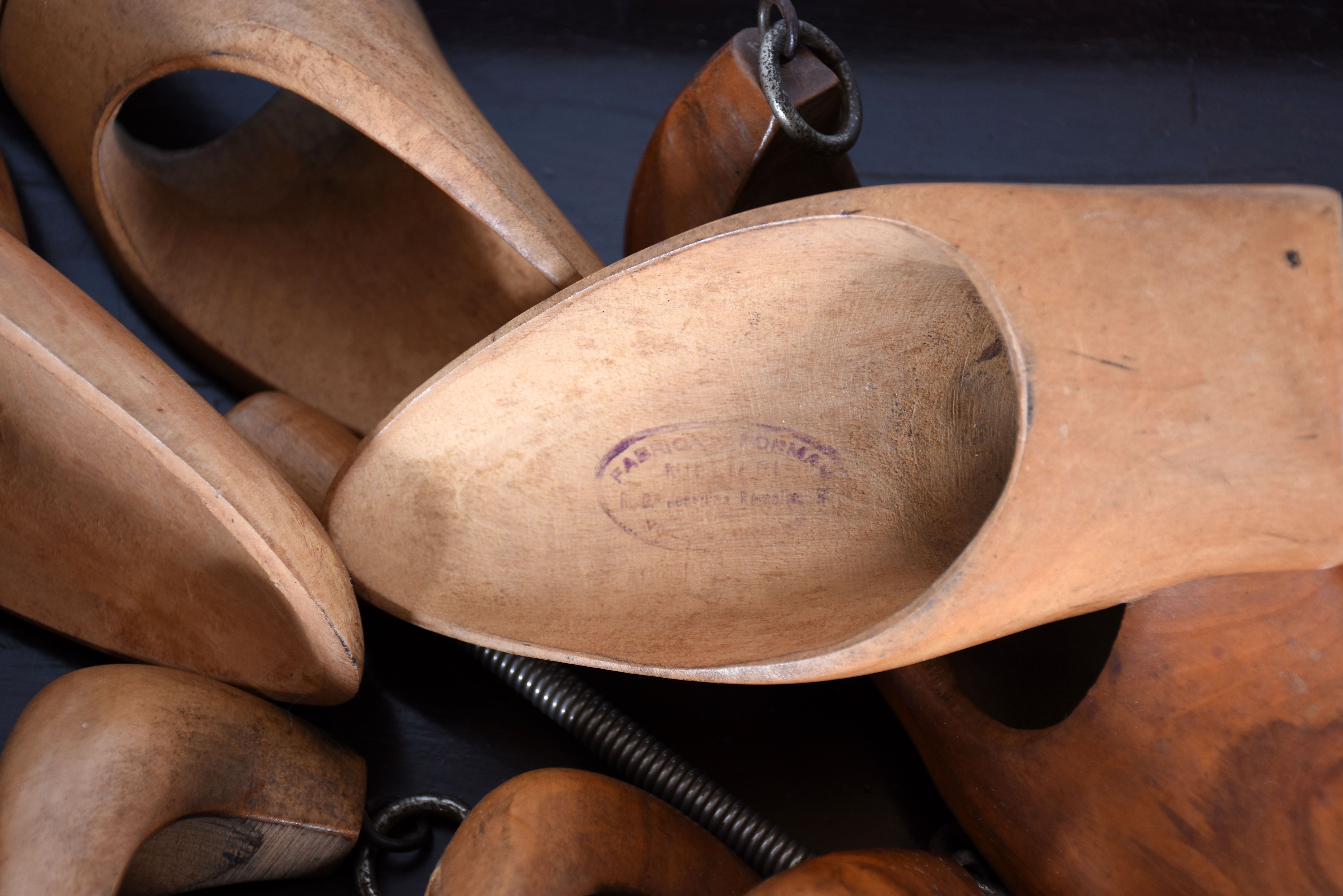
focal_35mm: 72
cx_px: 672
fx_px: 2686
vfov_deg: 18.9
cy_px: 448
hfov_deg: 28.1
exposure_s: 1/50
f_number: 5
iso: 320
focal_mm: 48
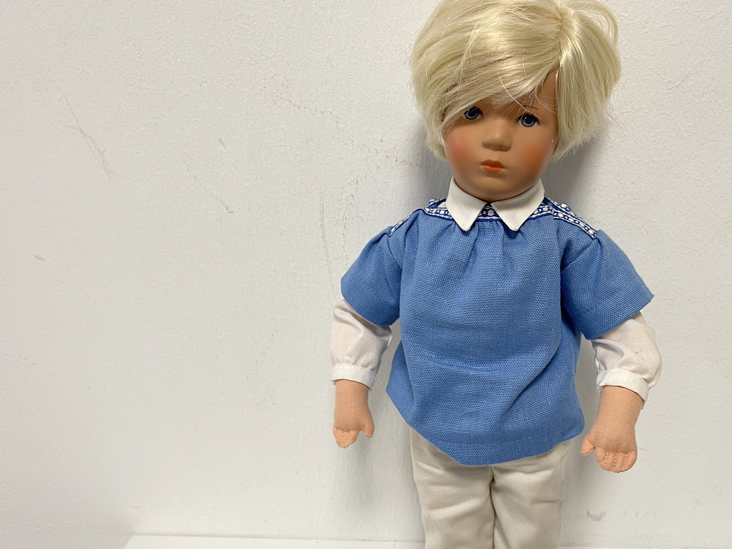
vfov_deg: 42.8
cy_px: 325
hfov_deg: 55.1
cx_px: 428
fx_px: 698
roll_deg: +3.5
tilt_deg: -22.2
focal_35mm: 33
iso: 80
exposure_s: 1/50
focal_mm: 5.1
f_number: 1.6
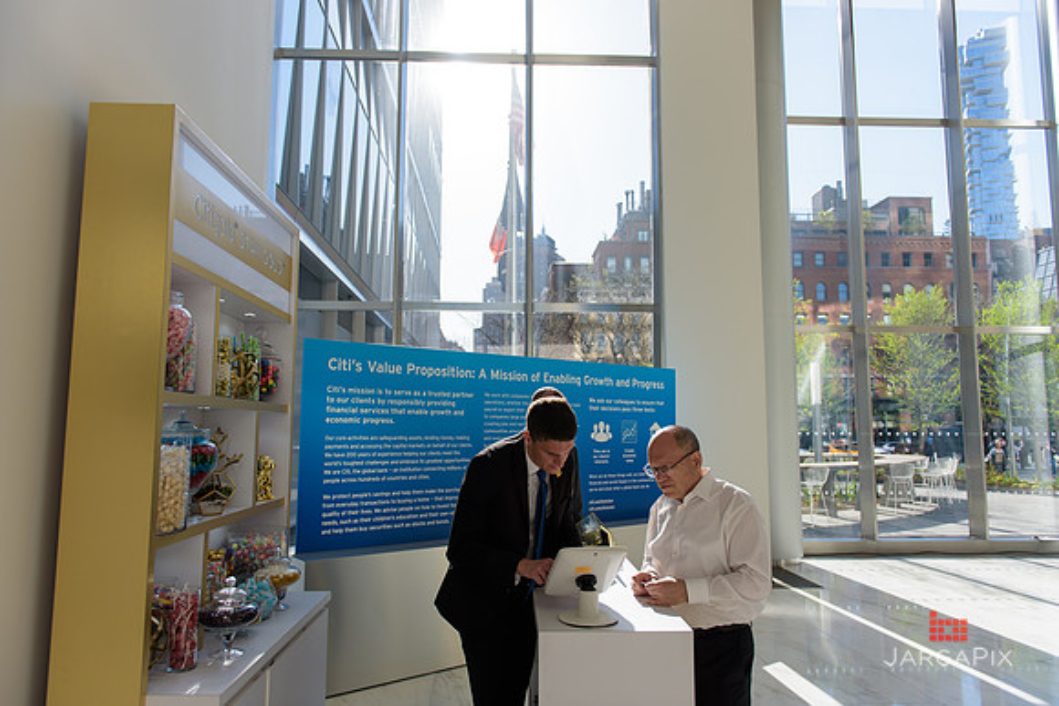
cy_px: 353
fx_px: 706
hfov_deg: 73.7
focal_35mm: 24
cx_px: 530
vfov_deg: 53.2
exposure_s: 1/1600
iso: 200
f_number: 3.2
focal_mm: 24
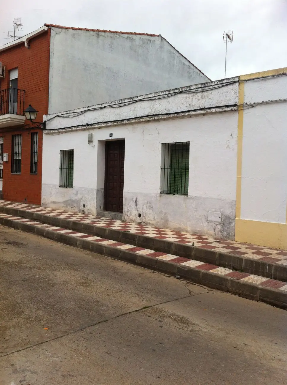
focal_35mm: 35
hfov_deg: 40.6
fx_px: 388
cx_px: 144
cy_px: 192
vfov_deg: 52.7
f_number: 2.8
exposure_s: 1/1077
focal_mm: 3.85
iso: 80
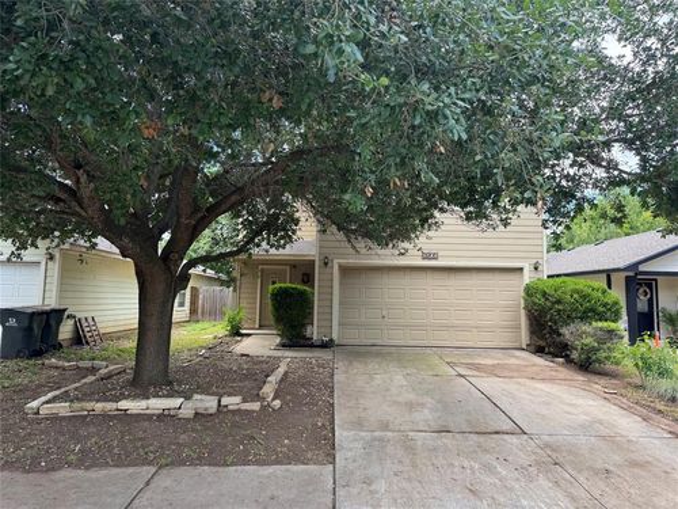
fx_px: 470
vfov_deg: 56.8
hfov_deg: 71.6
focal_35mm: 24
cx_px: 339
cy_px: 254
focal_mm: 6.76
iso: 80
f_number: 1.78
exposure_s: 1/460
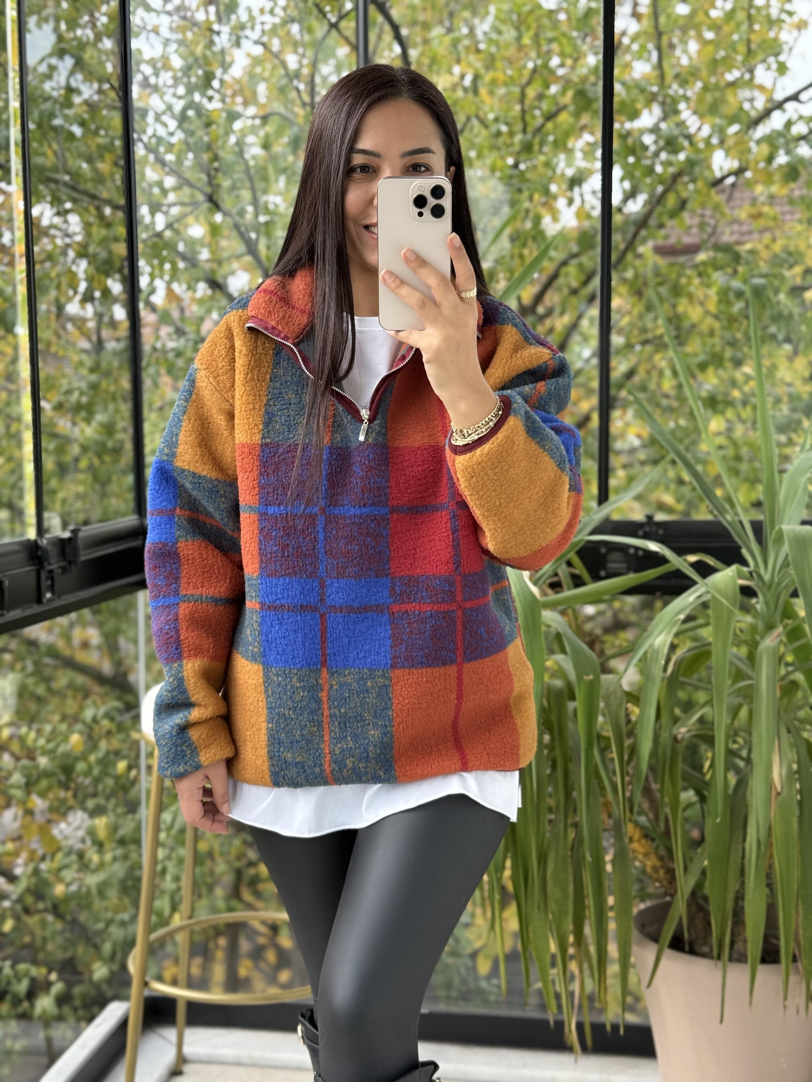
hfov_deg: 30.3
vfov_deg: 39.7
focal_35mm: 48
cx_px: 406
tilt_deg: -17.5
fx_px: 1501
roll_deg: +0.6
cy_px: 541
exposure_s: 1/242
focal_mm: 6.76
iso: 80
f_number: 1.78
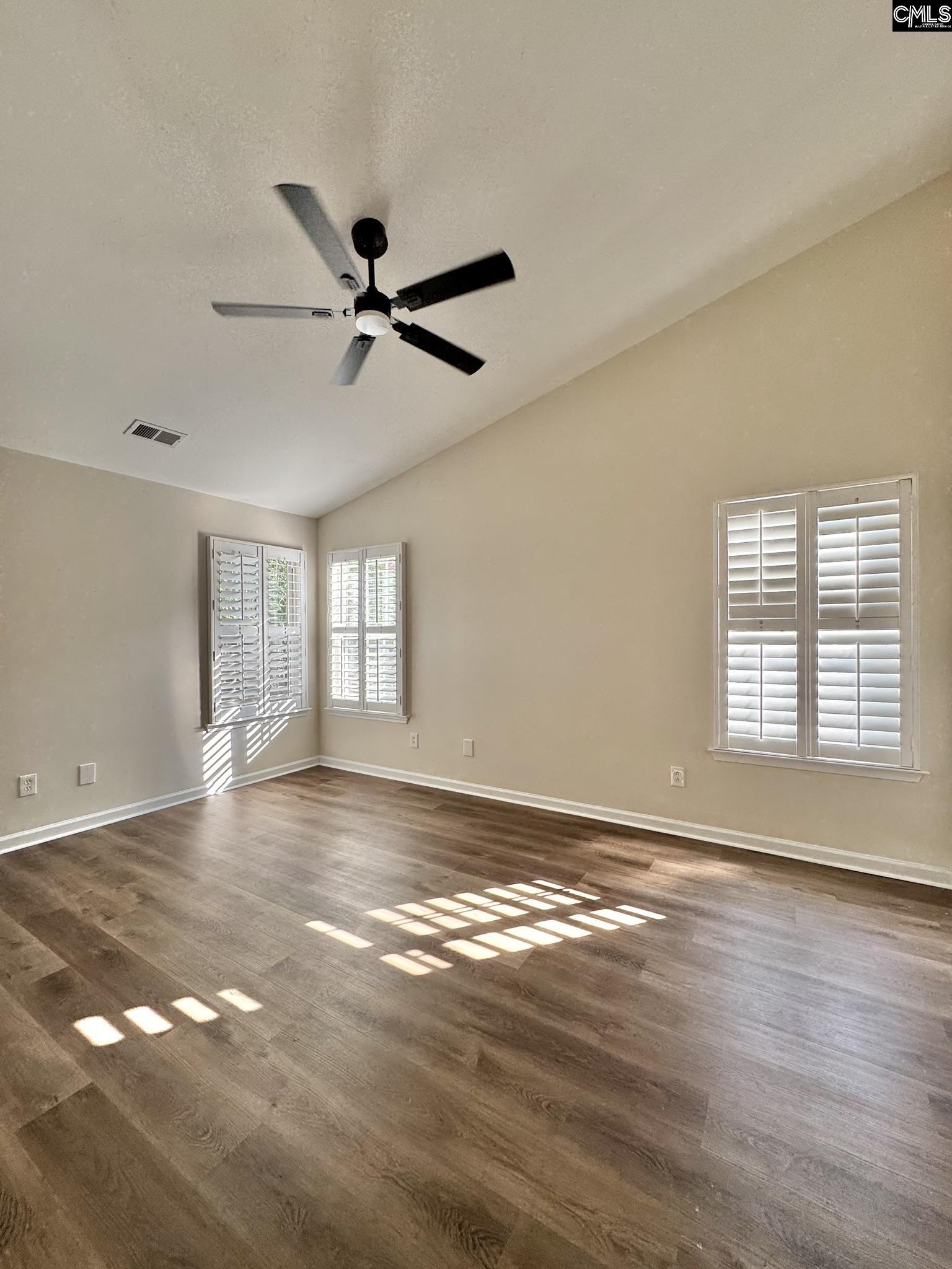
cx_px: 476
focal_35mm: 14
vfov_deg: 102.1
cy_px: 634
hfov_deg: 85.7
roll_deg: +0.2
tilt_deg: +0.5
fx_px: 513
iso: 50
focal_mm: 2.22
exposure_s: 1/99
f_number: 2.2
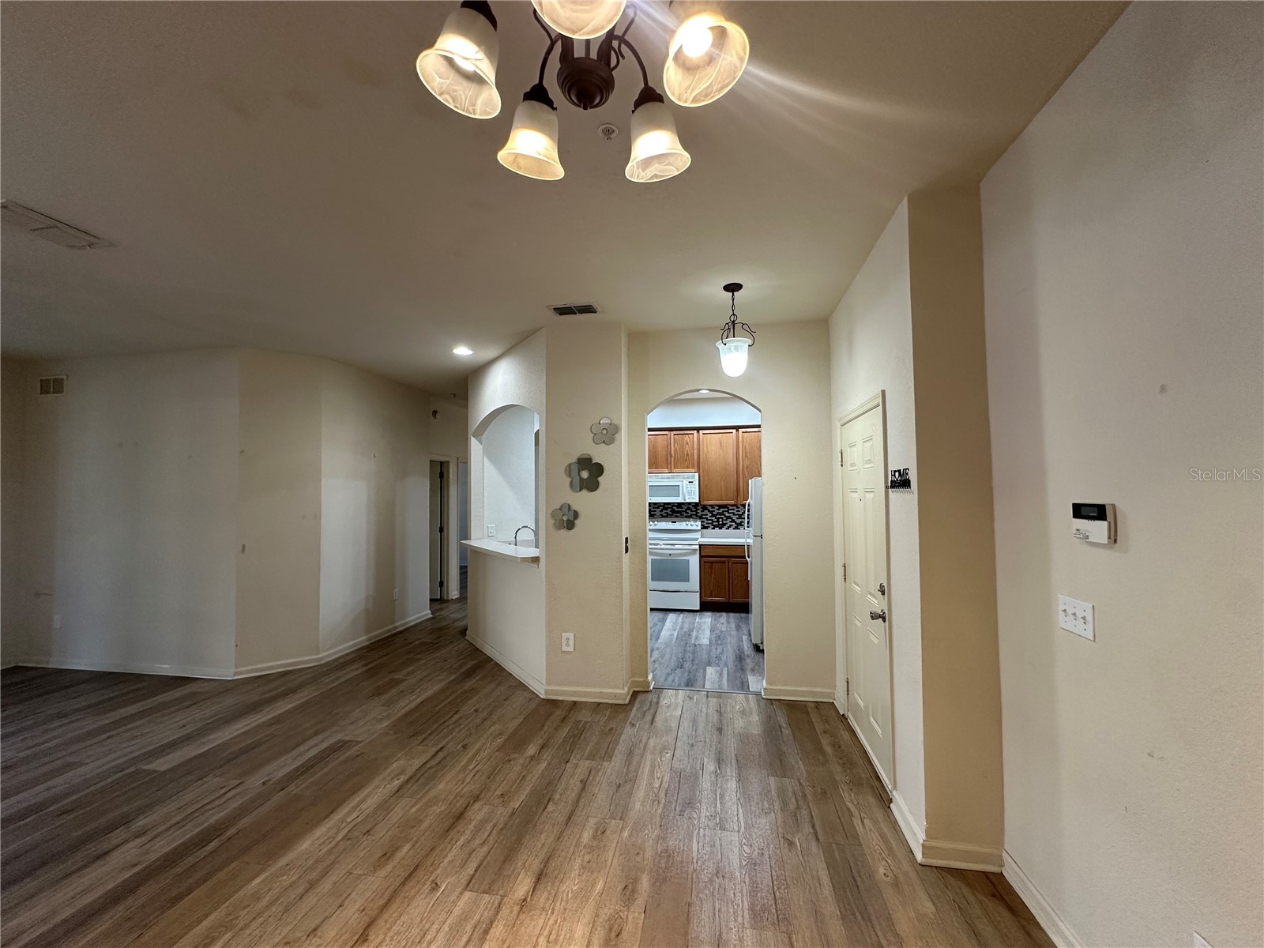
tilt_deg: +1.9
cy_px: 474
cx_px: 632
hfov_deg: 102.1
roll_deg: +0.3
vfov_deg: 85.7
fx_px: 511
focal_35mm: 14
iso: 160
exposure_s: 1/60
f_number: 2.2
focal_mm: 2.22
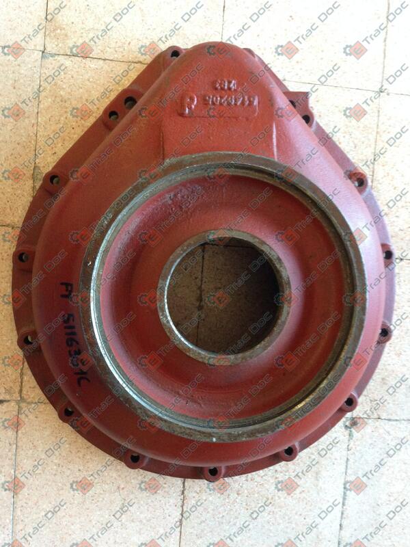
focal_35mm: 33
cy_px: 274
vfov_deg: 55.4
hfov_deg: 42.9
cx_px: 205
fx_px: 521
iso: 250
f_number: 2.4
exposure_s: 1/20
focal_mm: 4.12
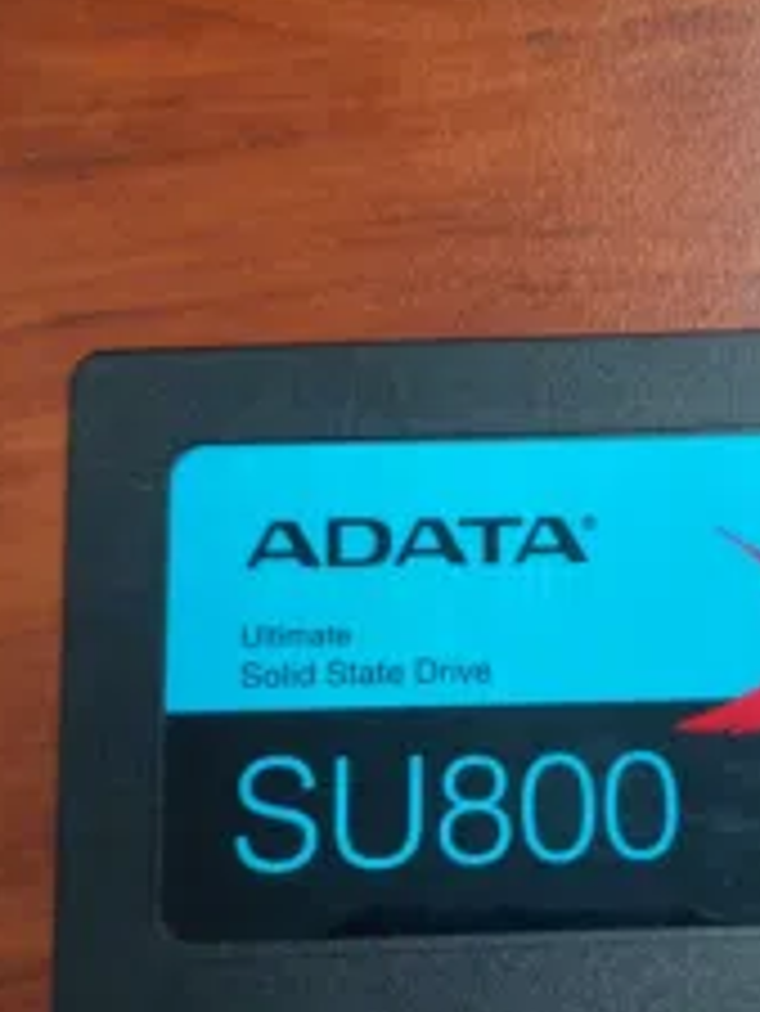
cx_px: 661
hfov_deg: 29.2
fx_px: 1404
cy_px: 706
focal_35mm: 48
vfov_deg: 39.0
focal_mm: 3.6
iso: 125
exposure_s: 1/50
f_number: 1.9
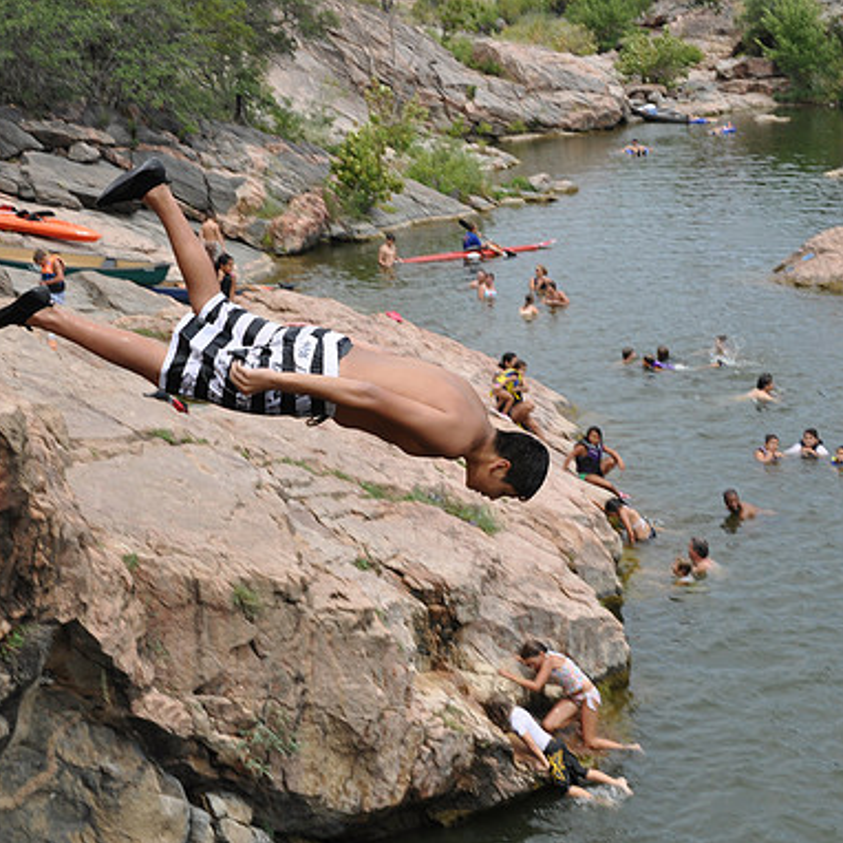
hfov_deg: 25.4
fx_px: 1864
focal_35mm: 68
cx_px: 327
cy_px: 423
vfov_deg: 25.5
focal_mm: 35
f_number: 8
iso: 200
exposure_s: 1/500
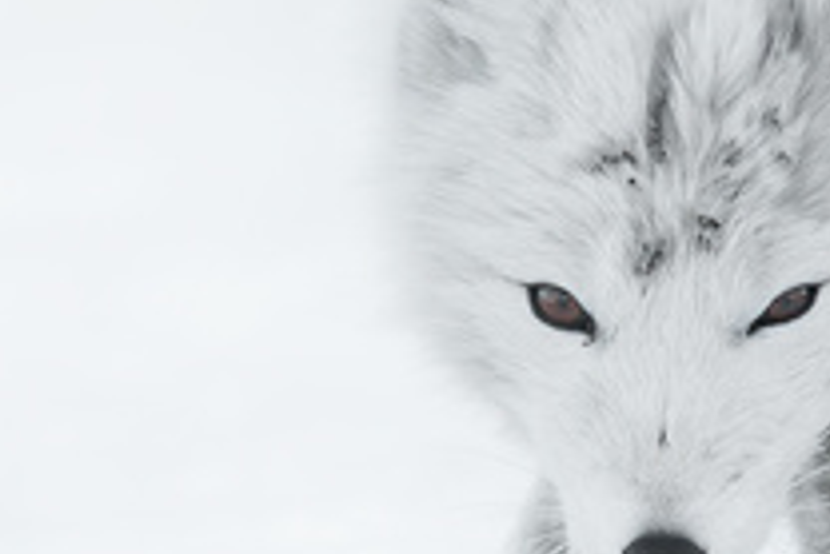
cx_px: 223
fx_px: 22194
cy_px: -14
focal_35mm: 962
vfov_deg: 1.4
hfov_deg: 2.1
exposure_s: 1/640
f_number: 5.6
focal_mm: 200
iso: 200
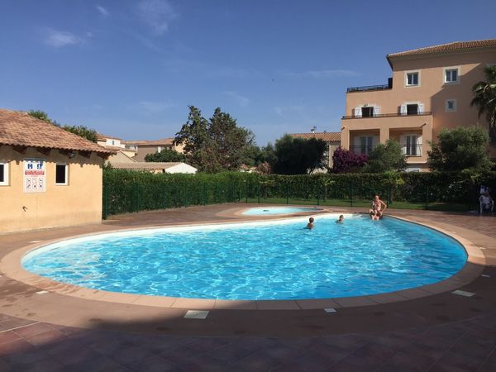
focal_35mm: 29
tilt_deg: -1.0
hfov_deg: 61.7
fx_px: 416
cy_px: 186
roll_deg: -1.0
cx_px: 248
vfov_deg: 48.2
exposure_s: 1/3049
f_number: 2.2
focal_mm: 4.15
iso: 32
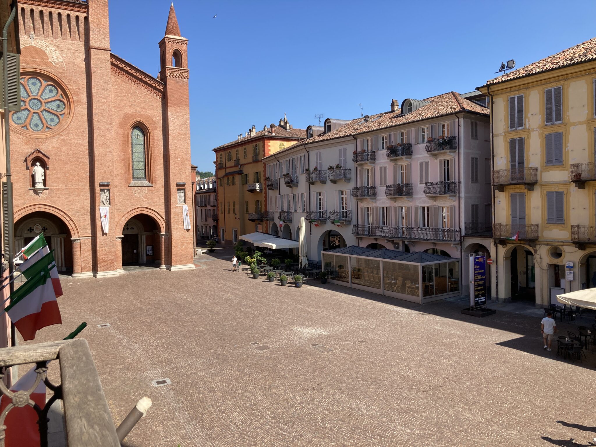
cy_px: 224
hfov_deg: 63.4
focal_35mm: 28
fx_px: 482
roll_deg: +1.1
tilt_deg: -1.0
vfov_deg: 49.7
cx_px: 298
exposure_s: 1/1389
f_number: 1.8
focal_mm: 3.99
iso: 20
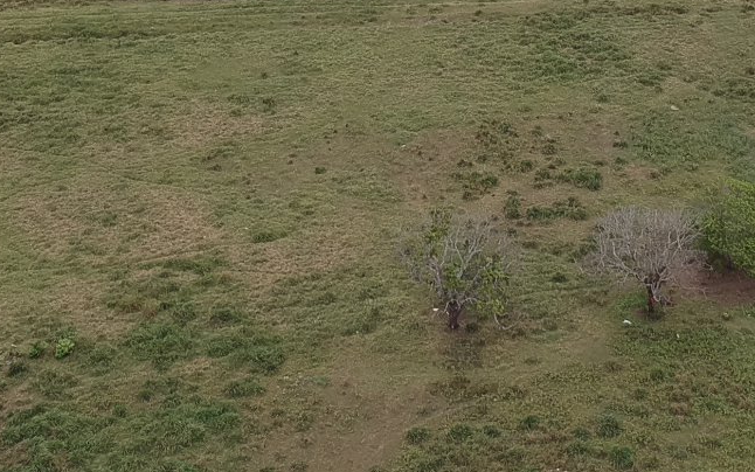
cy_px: -82
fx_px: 1729
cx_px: 549
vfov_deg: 15.1
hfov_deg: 24.4
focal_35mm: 84
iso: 100
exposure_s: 1/400
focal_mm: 4.49
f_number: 2.6
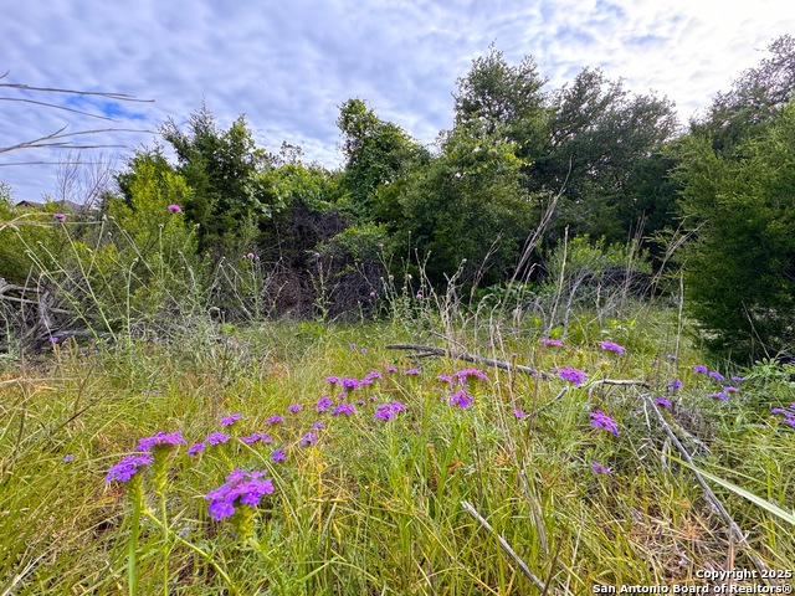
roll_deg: -0.5
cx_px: 398
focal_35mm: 14
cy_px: 298
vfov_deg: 85.7
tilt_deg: -6.6
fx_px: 322
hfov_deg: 102.1
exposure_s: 1/296
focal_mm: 2.22
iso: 40
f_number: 2.2
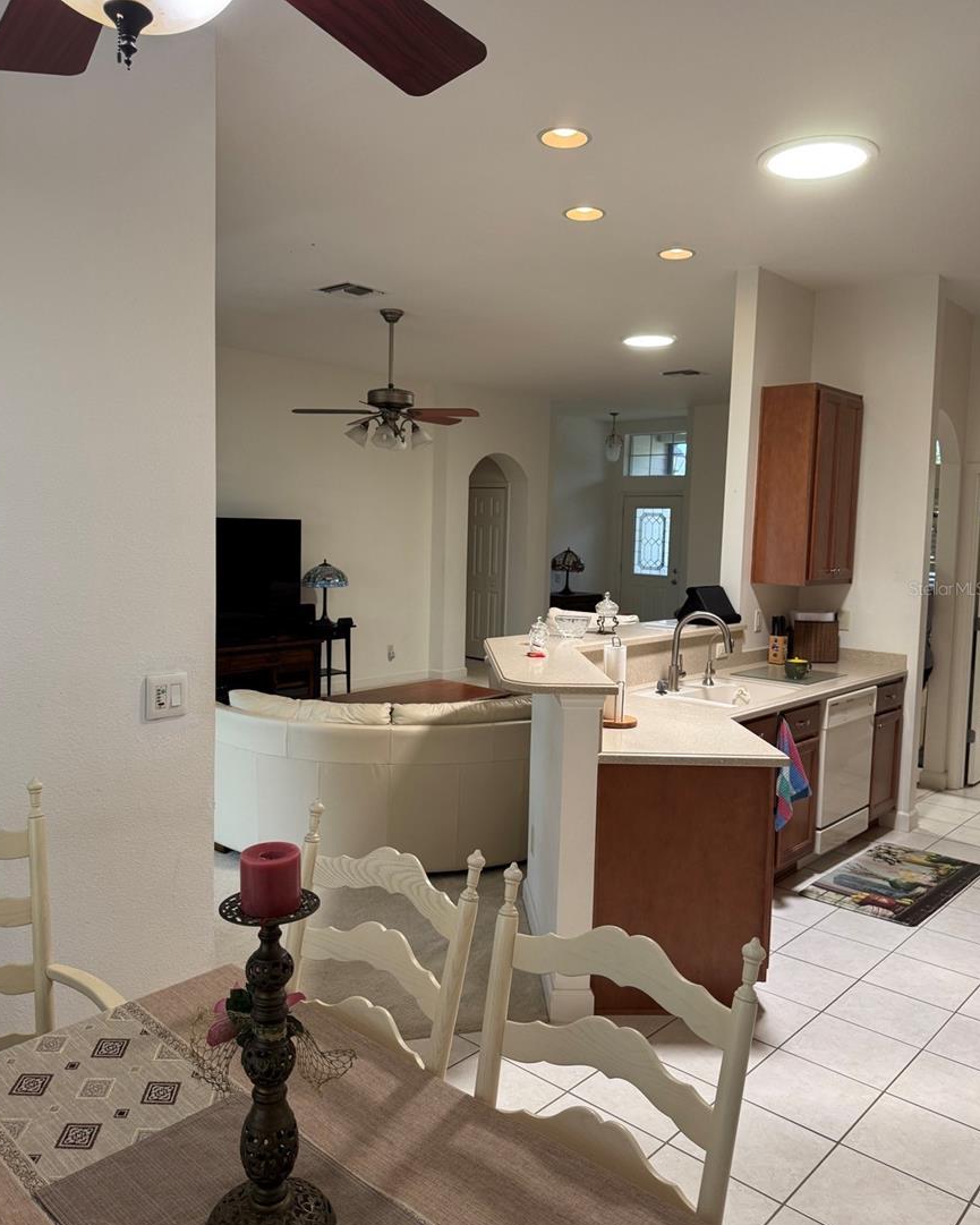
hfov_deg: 54.9
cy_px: 588
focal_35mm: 26
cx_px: 479
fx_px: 943
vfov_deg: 66.0
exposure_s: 1/60
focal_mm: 6.76
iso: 200
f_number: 1.78
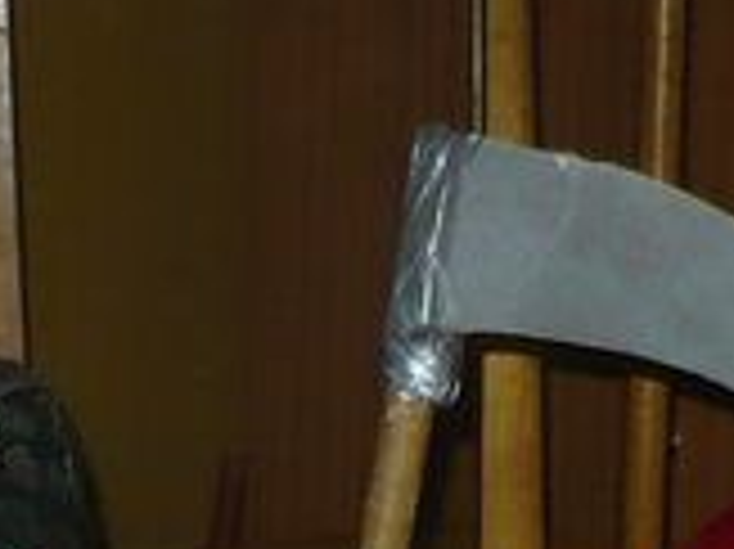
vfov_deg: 6.2
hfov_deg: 8.4
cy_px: 1260
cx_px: -239
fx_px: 4916
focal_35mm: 232
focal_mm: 6.1
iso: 200
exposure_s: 1/30
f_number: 2.8
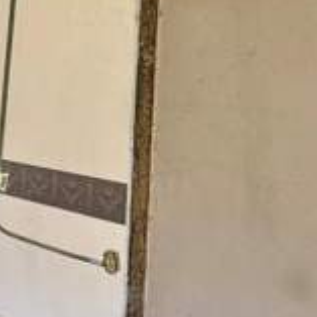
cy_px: 83
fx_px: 673
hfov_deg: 23.0
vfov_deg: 26.2
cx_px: -115
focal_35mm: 65
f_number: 1.78
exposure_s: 1/77
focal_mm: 6.76
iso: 200
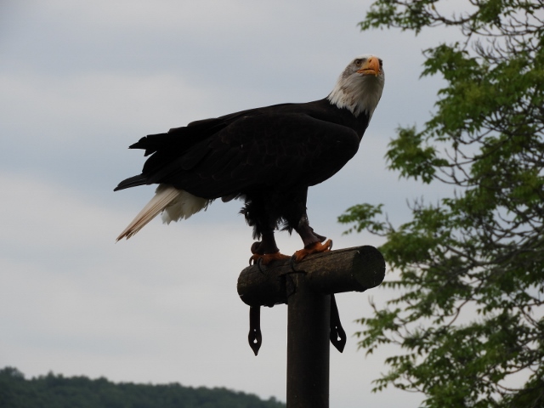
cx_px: 272
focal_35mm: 300
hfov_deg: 6.6
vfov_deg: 5.0
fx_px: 4715
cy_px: 204
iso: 100
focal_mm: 53.7
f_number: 5.5
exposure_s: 1/200
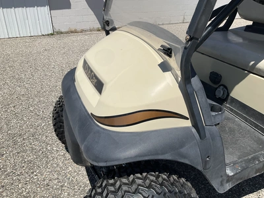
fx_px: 221
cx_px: 132
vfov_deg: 48.2
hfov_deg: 61.7
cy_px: 99
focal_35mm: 29
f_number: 1.8
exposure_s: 1/3322
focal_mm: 3
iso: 25
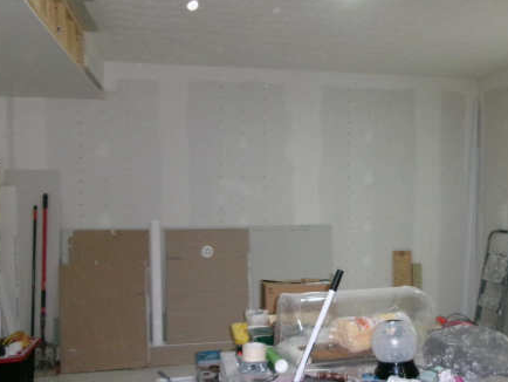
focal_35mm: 43
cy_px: 225
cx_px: 326
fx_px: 631
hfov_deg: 43.4
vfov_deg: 33.5
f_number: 3.9
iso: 569
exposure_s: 1/34
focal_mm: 5.1
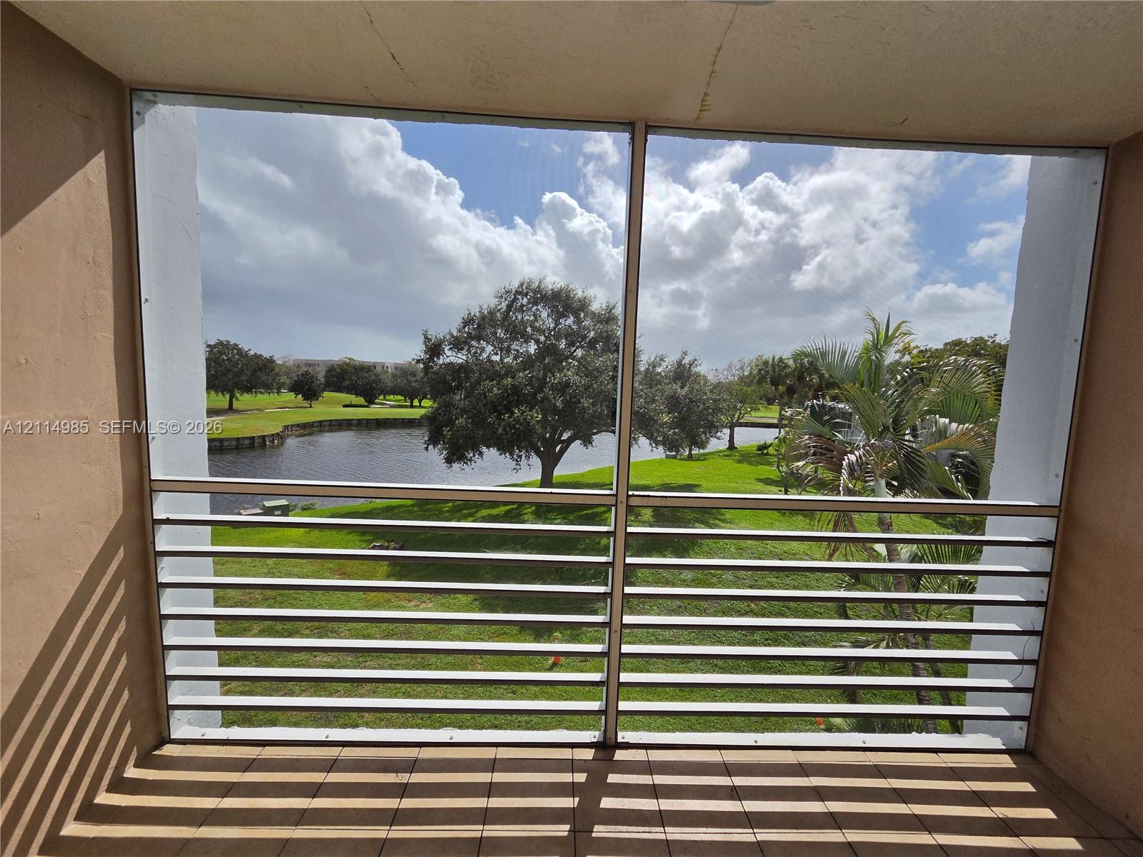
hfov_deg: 106.2
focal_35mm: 13
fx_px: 429
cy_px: 428
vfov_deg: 89.9
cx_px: 572
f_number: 2.2
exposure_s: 1/5881
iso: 100
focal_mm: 2.2
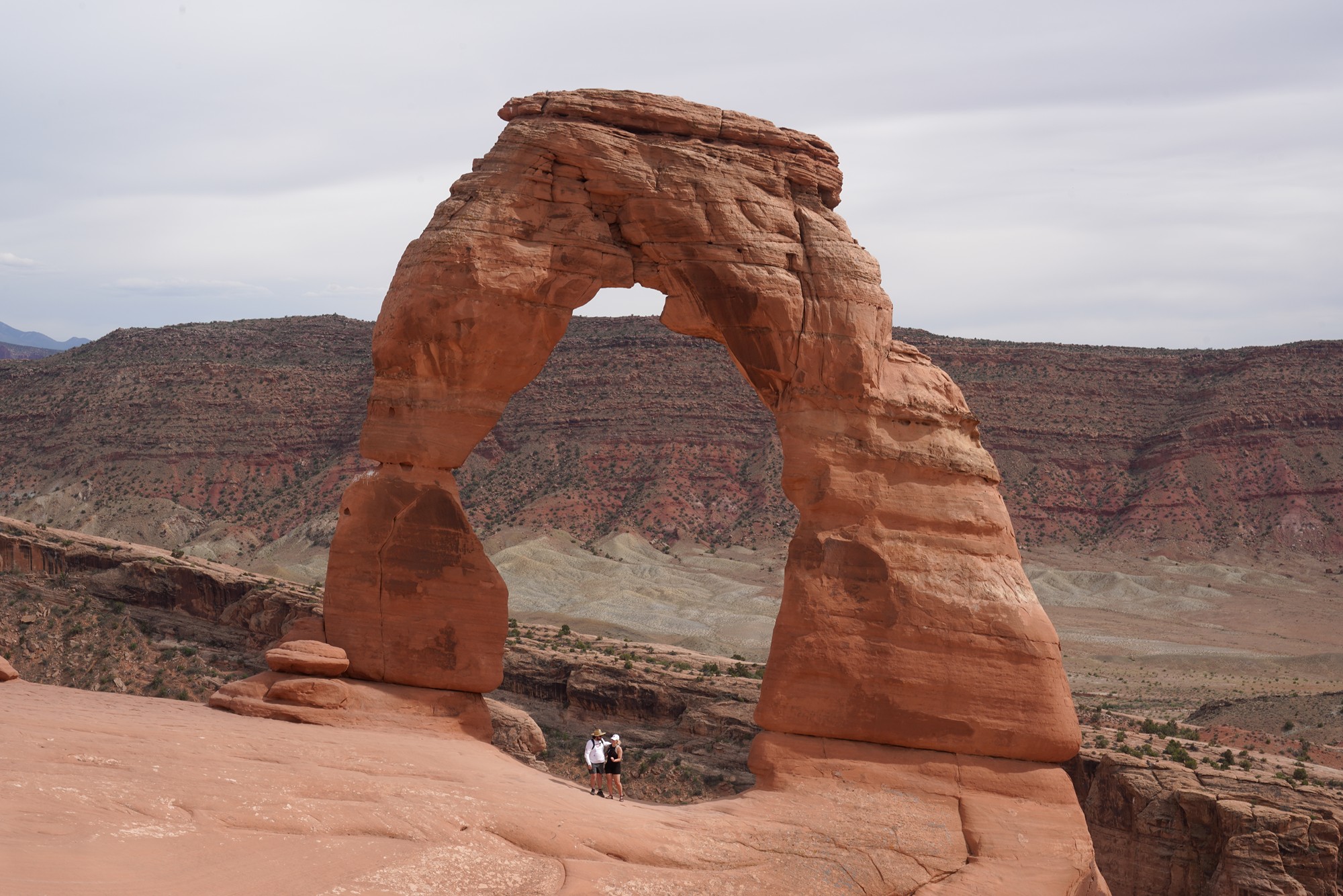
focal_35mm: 59
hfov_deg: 33.9
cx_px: 672
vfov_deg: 23.0
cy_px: 448
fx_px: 2201
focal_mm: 59
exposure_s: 1/100
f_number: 16
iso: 100
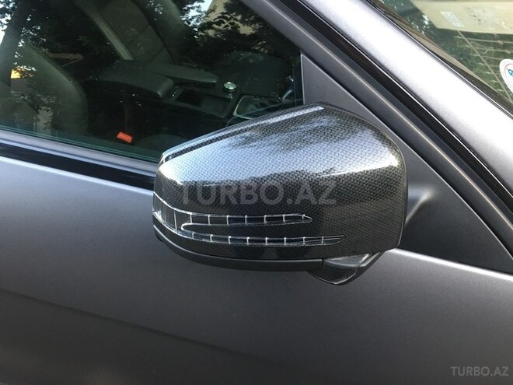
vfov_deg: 48.2
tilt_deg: -38.4
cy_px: 192
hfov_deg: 61.7
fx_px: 430
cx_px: 256
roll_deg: +2.3
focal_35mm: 29
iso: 40
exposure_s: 1/17
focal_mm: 4.15
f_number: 2.2
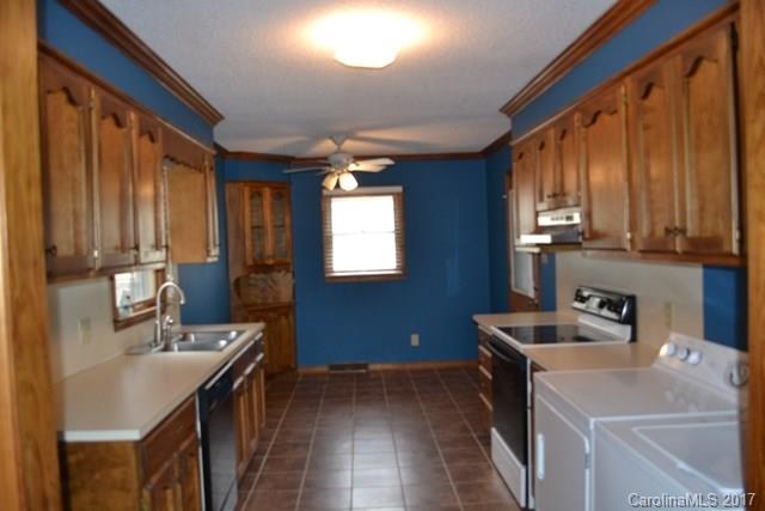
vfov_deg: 48.0
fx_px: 574
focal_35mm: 27
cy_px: 256
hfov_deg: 67.4
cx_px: 382
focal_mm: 18
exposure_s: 1/60
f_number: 3.5
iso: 560
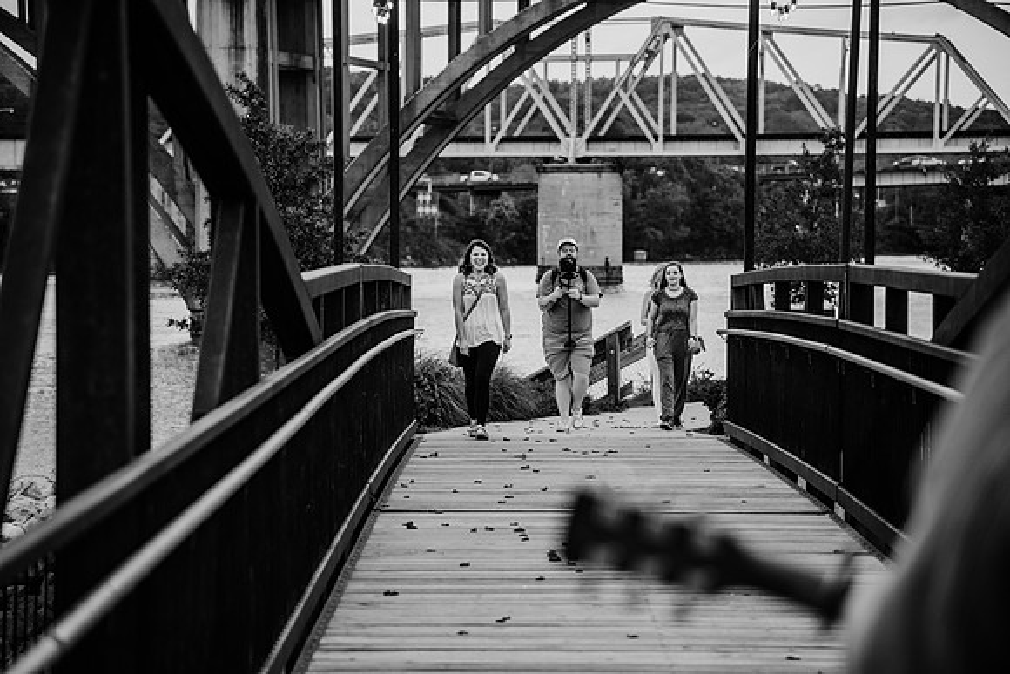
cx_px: 505
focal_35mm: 120
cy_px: 337
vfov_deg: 11.4
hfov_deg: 17.1
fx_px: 3367
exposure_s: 1/640
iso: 400
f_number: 4
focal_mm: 120
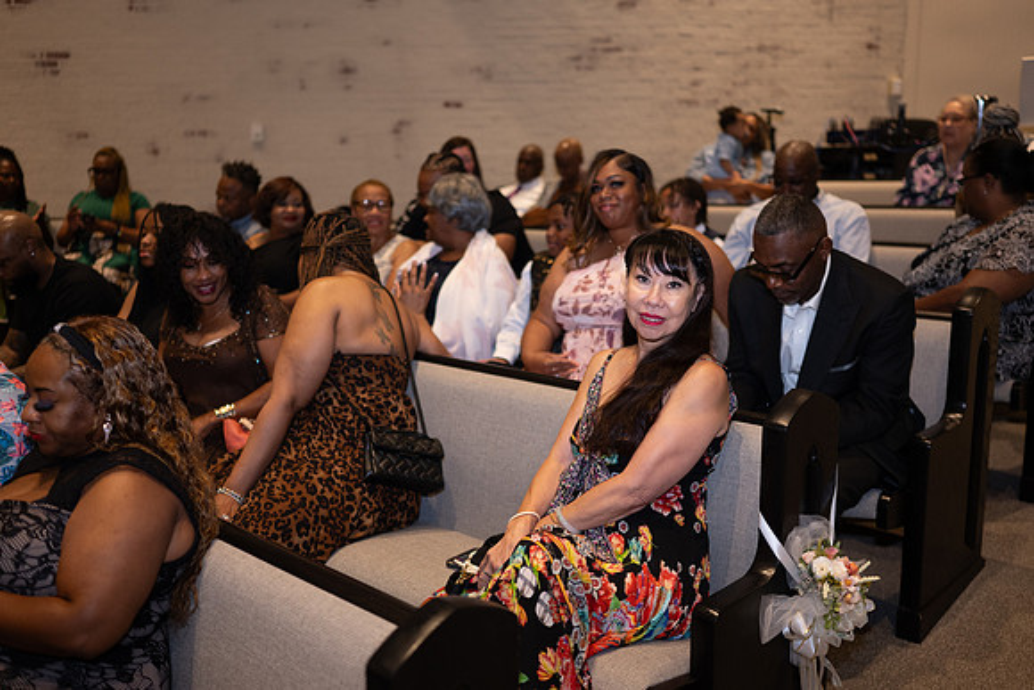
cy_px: 345
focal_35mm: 35
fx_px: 1005
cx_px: 517
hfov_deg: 54.4
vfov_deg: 37.9
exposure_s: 1/500
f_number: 1.8
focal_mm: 35
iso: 1250
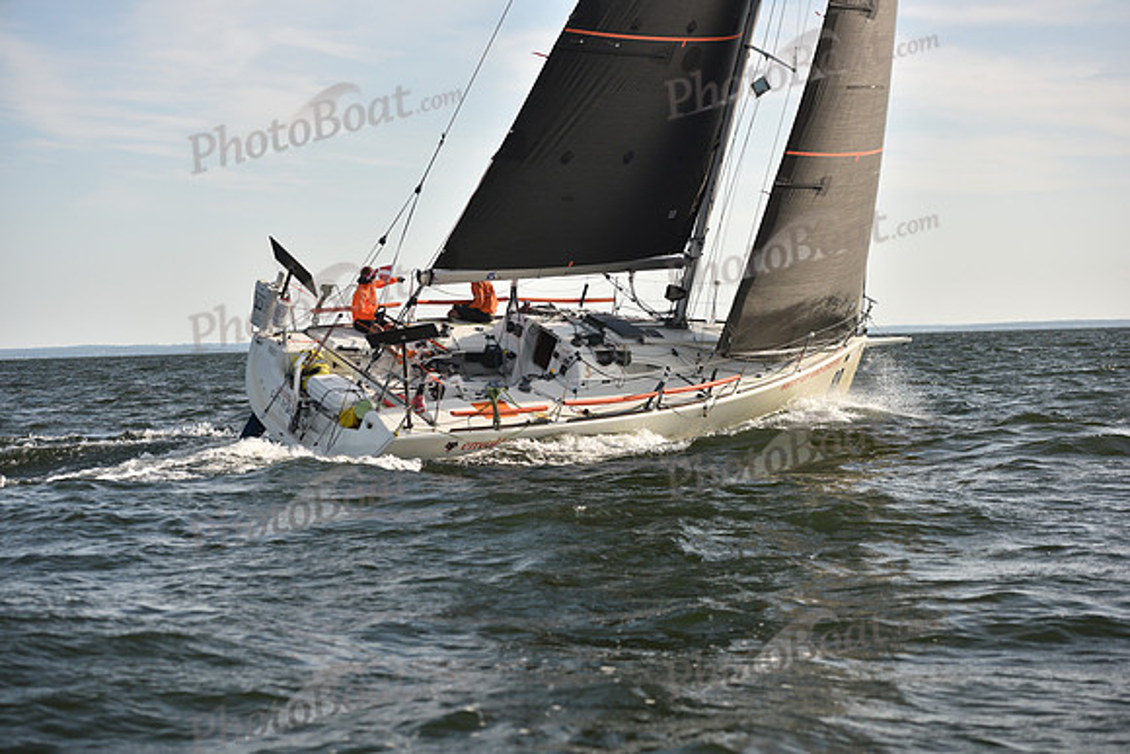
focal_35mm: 70
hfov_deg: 28.8
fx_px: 2198
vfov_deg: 19.5
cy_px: 377
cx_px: 565
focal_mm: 70
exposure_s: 1/1000
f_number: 4
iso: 250
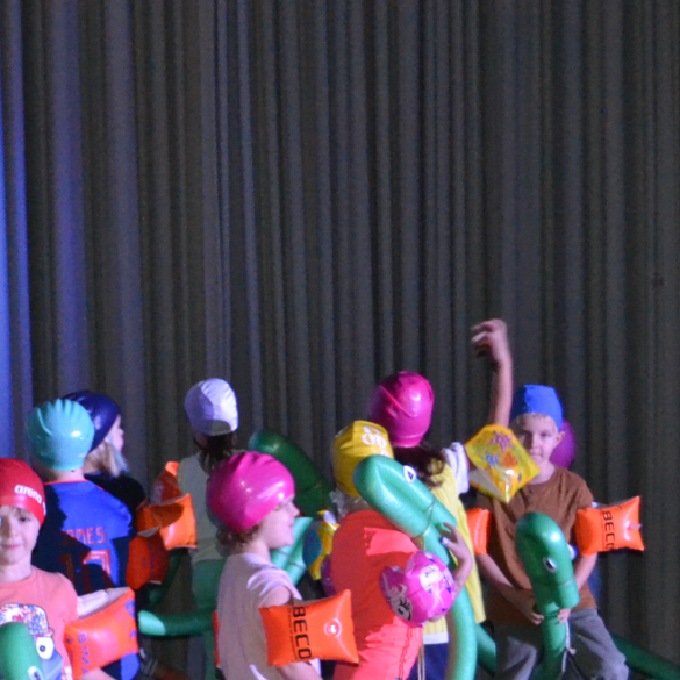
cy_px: 667
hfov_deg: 13.3
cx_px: 21
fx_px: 2878
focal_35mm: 129
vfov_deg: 13.3
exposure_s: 1/60
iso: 3200
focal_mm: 29
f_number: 4.5
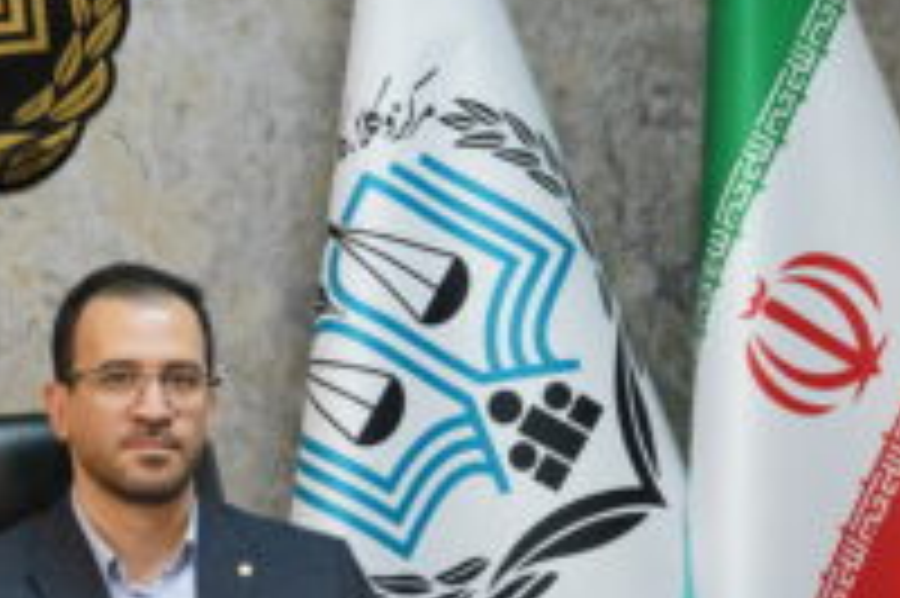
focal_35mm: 122
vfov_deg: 11.2
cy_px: 342
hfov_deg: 16.8
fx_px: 3047
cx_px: 315
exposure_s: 1/80
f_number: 5.6
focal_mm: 58
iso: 800
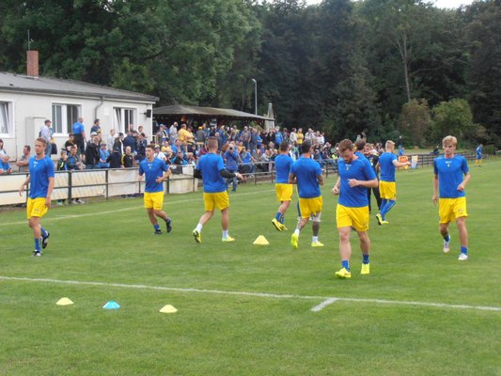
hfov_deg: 28.2
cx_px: 250
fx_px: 999
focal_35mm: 69
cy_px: 188
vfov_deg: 21.3
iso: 200
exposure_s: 1/320
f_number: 4.8
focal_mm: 12.29
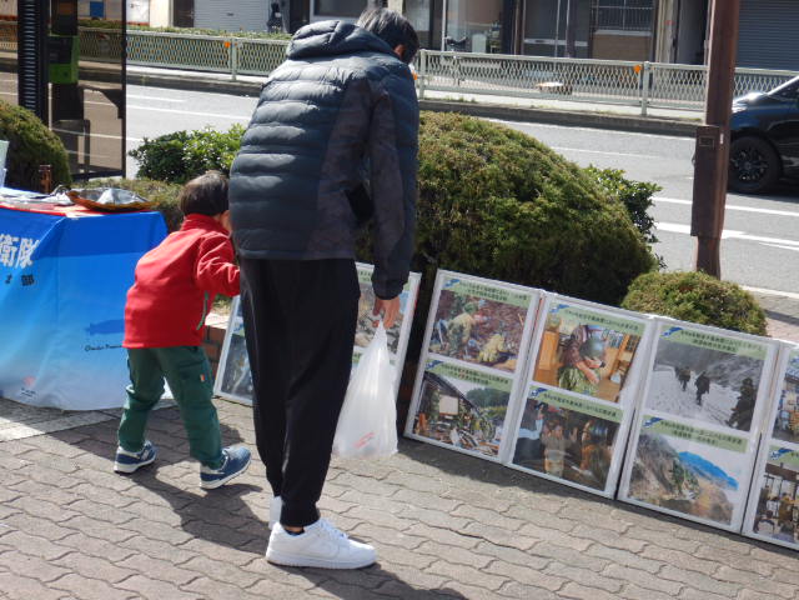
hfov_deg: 29.0
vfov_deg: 21.9
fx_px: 1546
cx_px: 400
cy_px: 300
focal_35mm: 67
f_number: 4.5
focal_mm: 12
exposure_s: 1/400
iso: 125
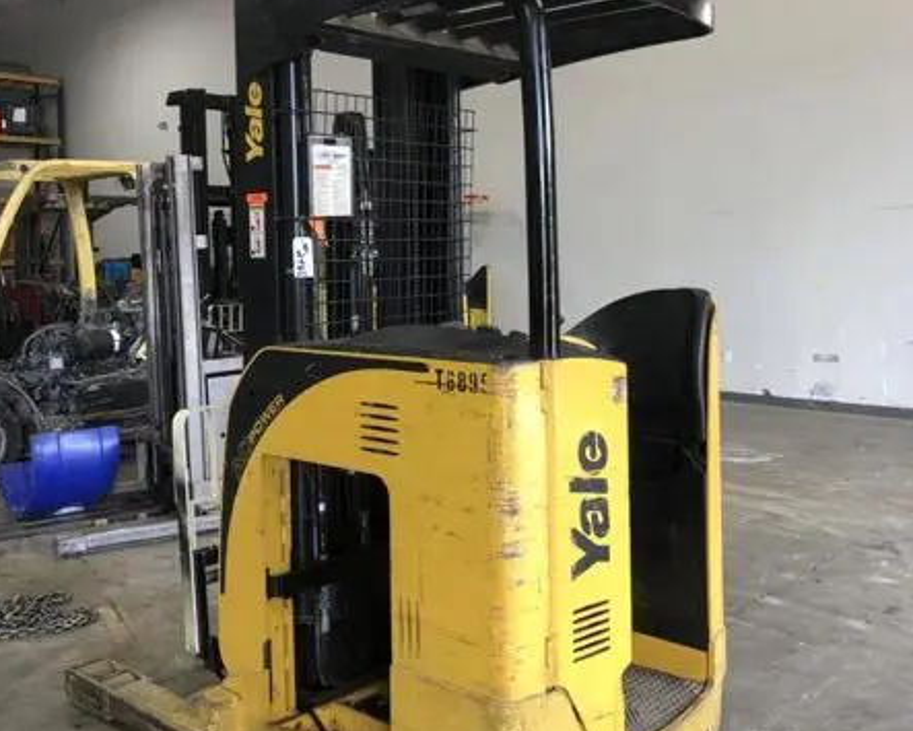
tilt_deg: +1.1
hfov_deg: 49.1
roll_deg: -0.2
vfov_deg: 39.9
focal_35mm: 37
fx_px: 1000
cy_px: 272
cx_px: 455
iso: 25
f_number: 1.8
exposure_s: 1/30
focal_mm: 4
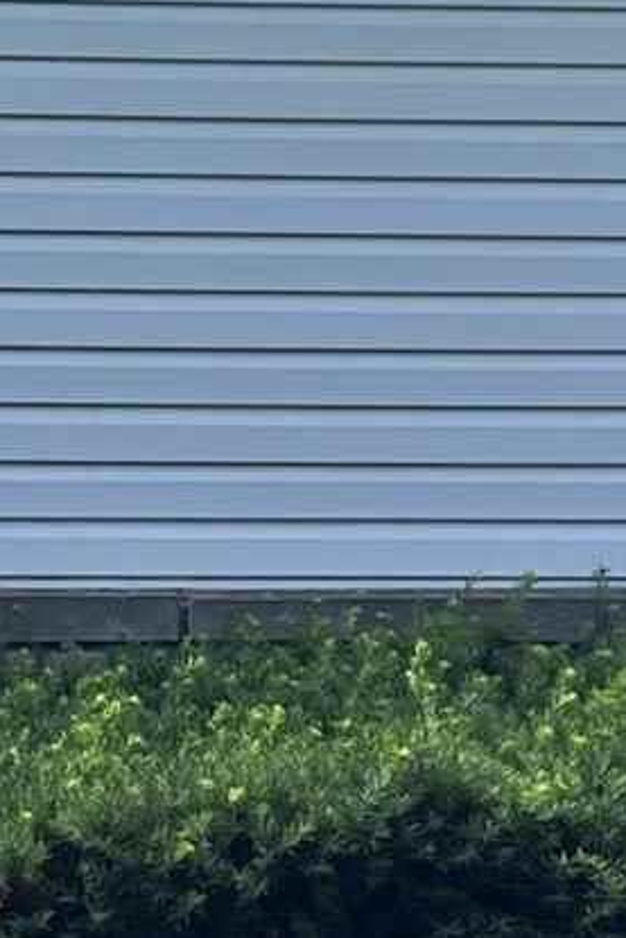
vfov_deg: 10.3
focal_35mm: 200
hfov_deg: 6.8
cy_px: 642
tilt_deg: -1.9
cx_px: -5
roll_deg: +0.7
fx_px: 5212
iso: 50
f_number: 1.5
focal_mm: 5.7
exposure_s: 1/743
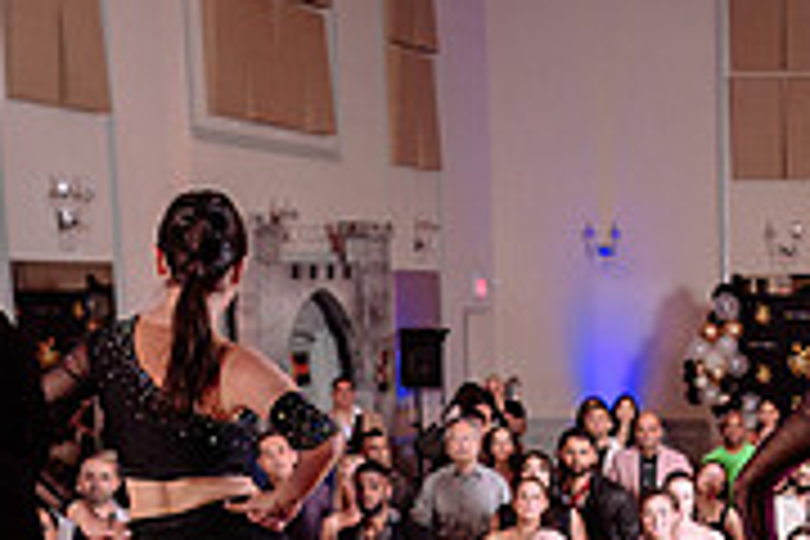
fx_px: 2070
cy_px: 646
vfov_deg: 14.4
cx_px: 960
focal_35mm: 92
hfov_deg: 20.7
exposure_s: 1/160
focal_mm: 24
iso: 500
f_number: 2.8
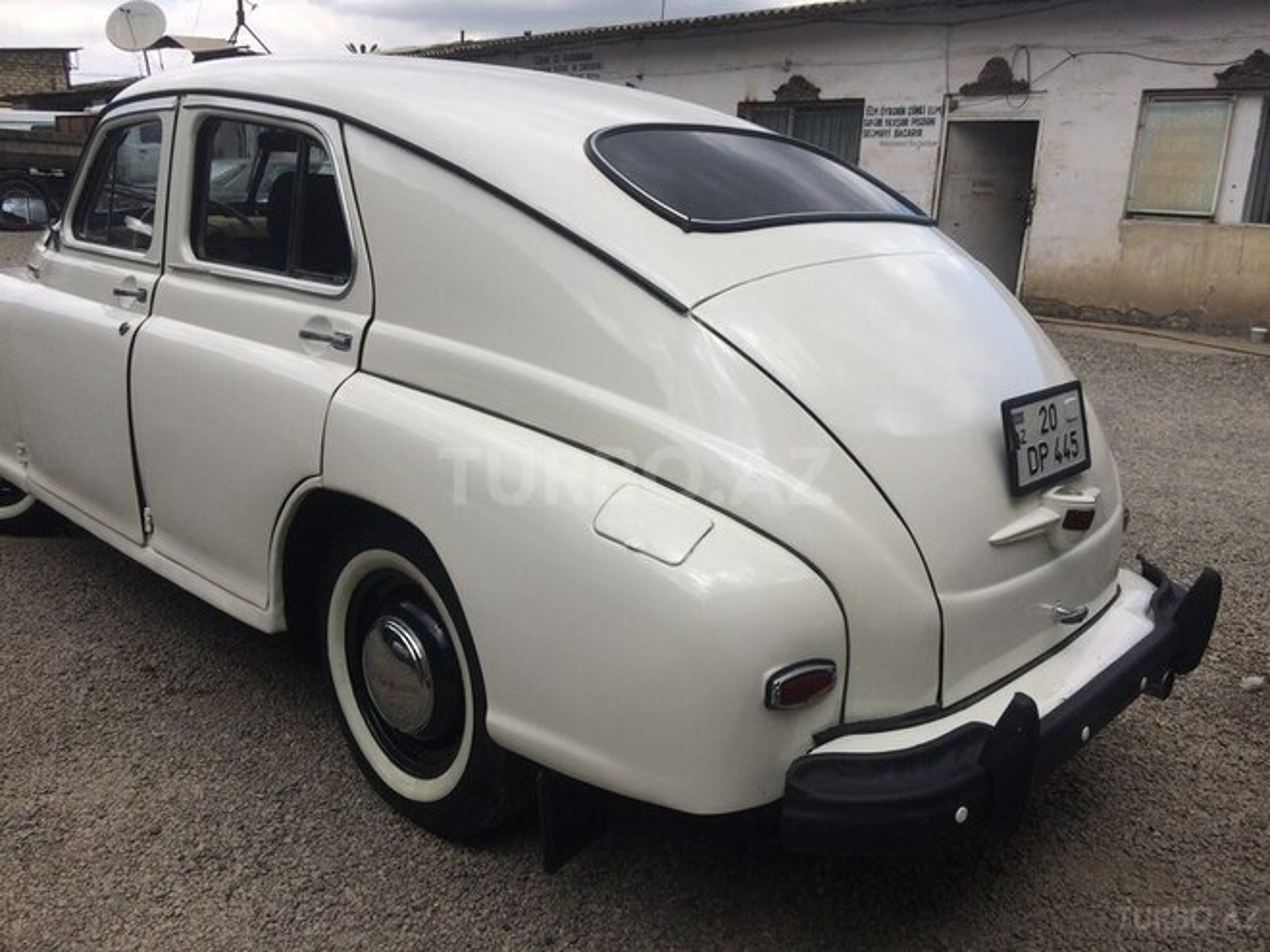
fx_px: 1064
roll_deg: -0.8
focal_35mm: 29
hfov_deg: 61.7
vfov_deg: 48.2
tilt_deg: -18.2
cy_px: 476
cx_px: 635
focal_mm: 4.15
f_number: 2.2
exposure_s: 1/1866
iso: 32
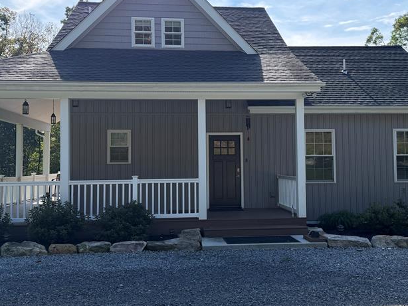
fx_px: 472
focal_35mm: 40
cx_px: 222
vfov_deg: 36.0
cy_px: 144
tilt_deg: +3.4
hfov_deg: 46.7
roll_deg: +1.1
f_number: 1.78
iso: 100
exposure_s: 1/3021
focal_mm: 6.76
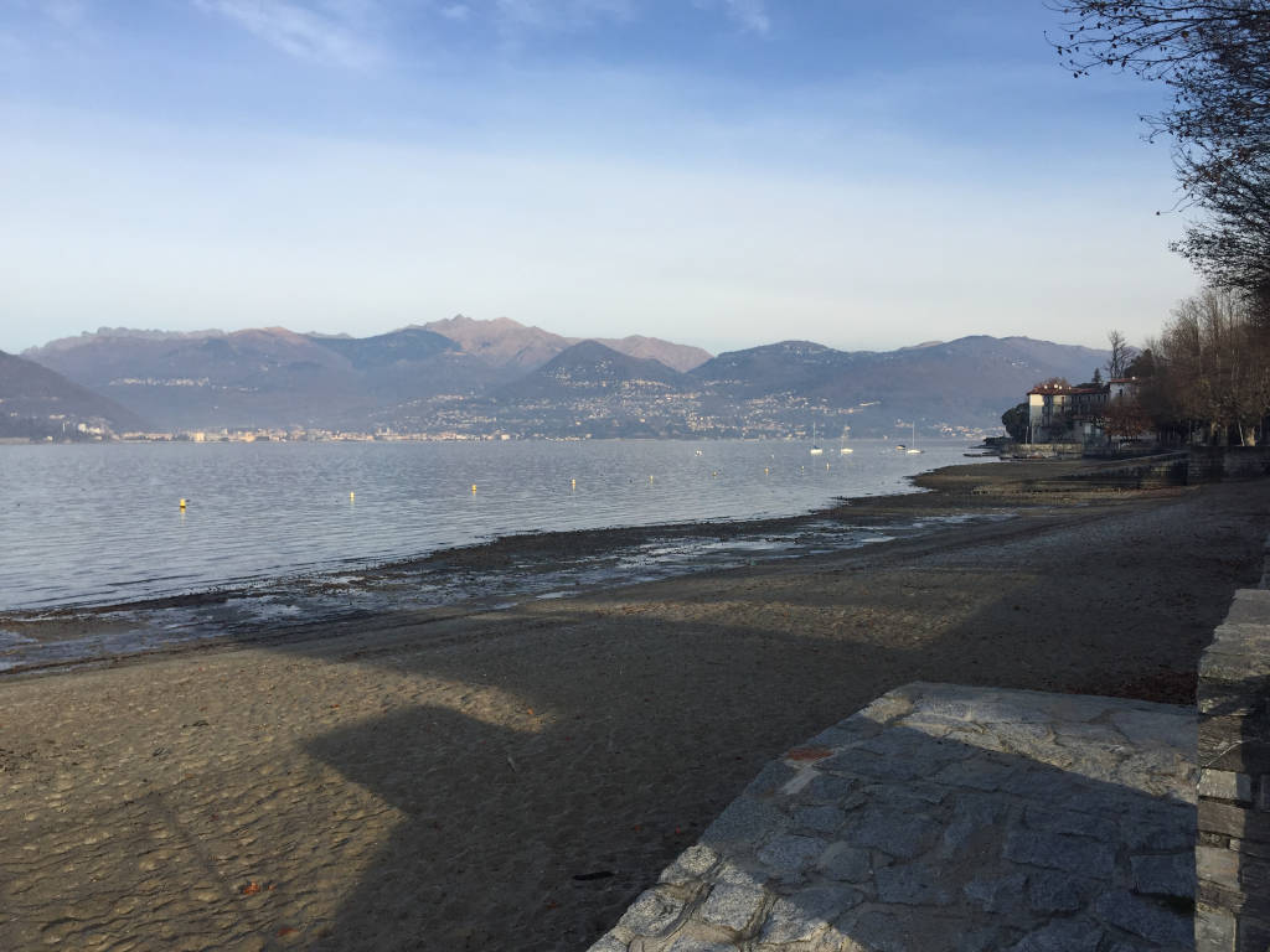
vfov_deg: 48.2
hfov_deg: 61.7
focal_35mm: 29
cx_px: 635
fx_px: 1064
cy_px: 476
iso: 32
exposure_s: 1/1319
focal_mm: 4.15
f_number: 2.2
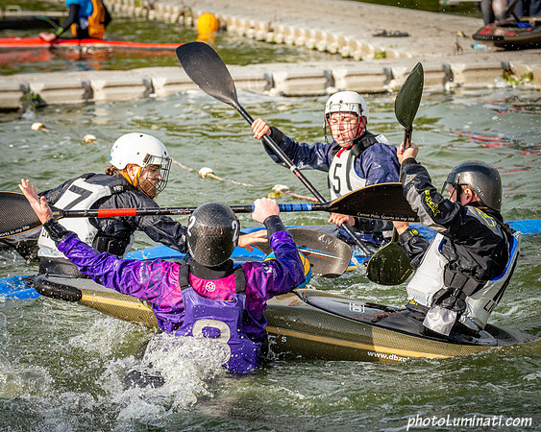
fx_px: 4179
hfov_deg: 7.4
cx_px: 376
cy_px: 202
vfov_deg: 5.9
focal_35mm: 261
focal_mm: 200
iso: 2500
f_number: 7.1
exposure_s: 1/3200
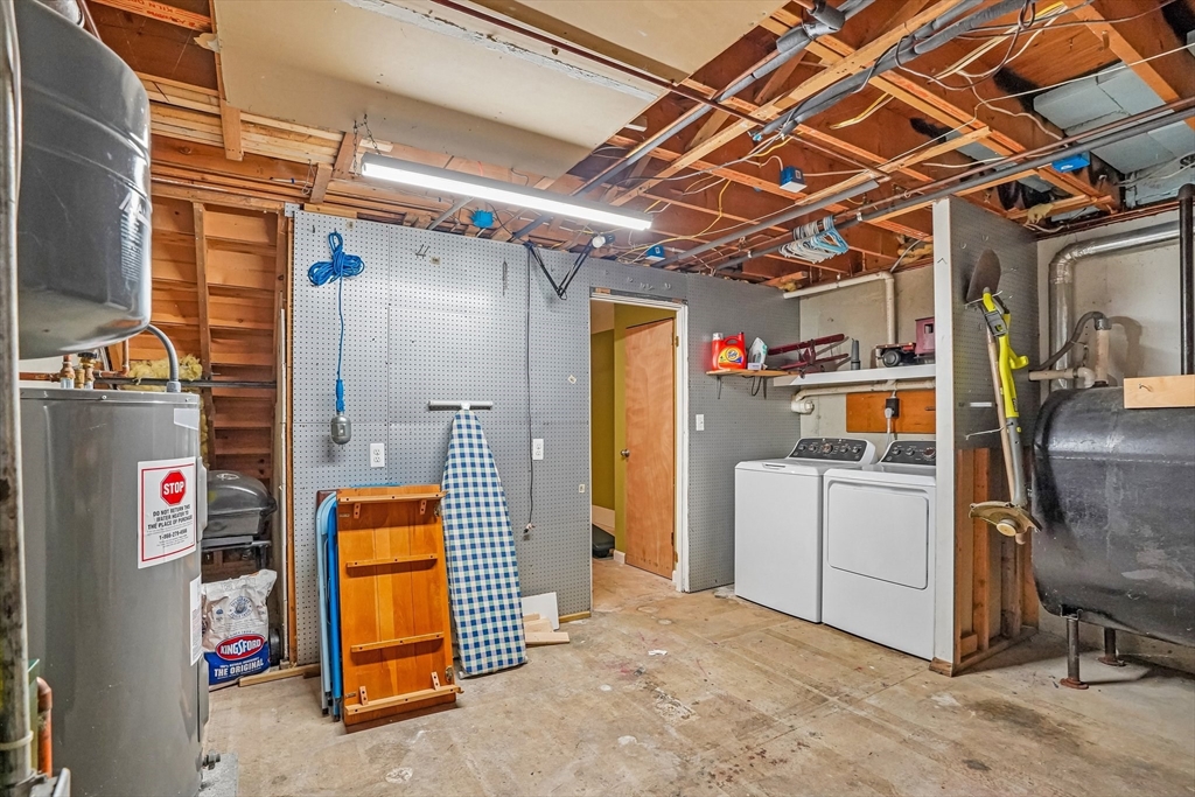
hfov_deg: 96.7
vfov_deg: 73.8
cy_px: 398
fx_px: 531
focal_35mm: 16
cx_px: 598
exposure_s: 1/30
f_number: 8
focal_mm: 16
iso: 2500
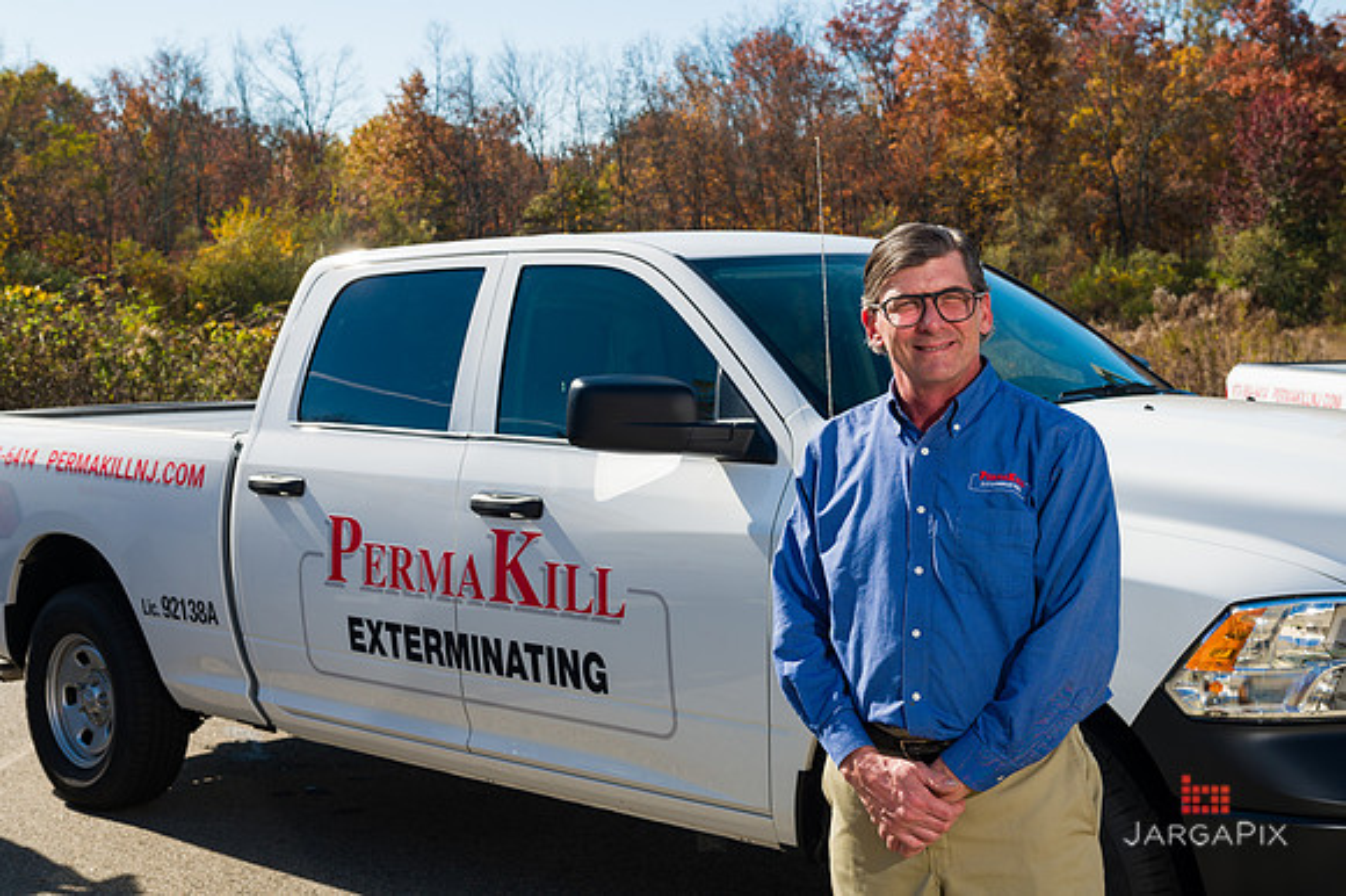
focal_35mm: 48
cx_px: 673
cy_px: 448
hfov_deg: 41.1
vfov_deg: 28.0
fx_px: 1794
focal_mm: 48
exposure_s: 1/200
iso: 100
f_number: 11
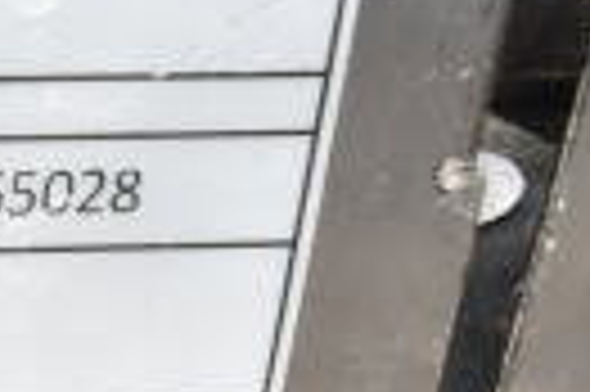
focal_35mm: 126
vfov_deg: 10.8
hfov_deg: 13.0
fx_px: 2062
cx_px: -752
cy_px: 313
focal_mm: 18
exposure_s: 1/800
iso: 1600
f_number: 14
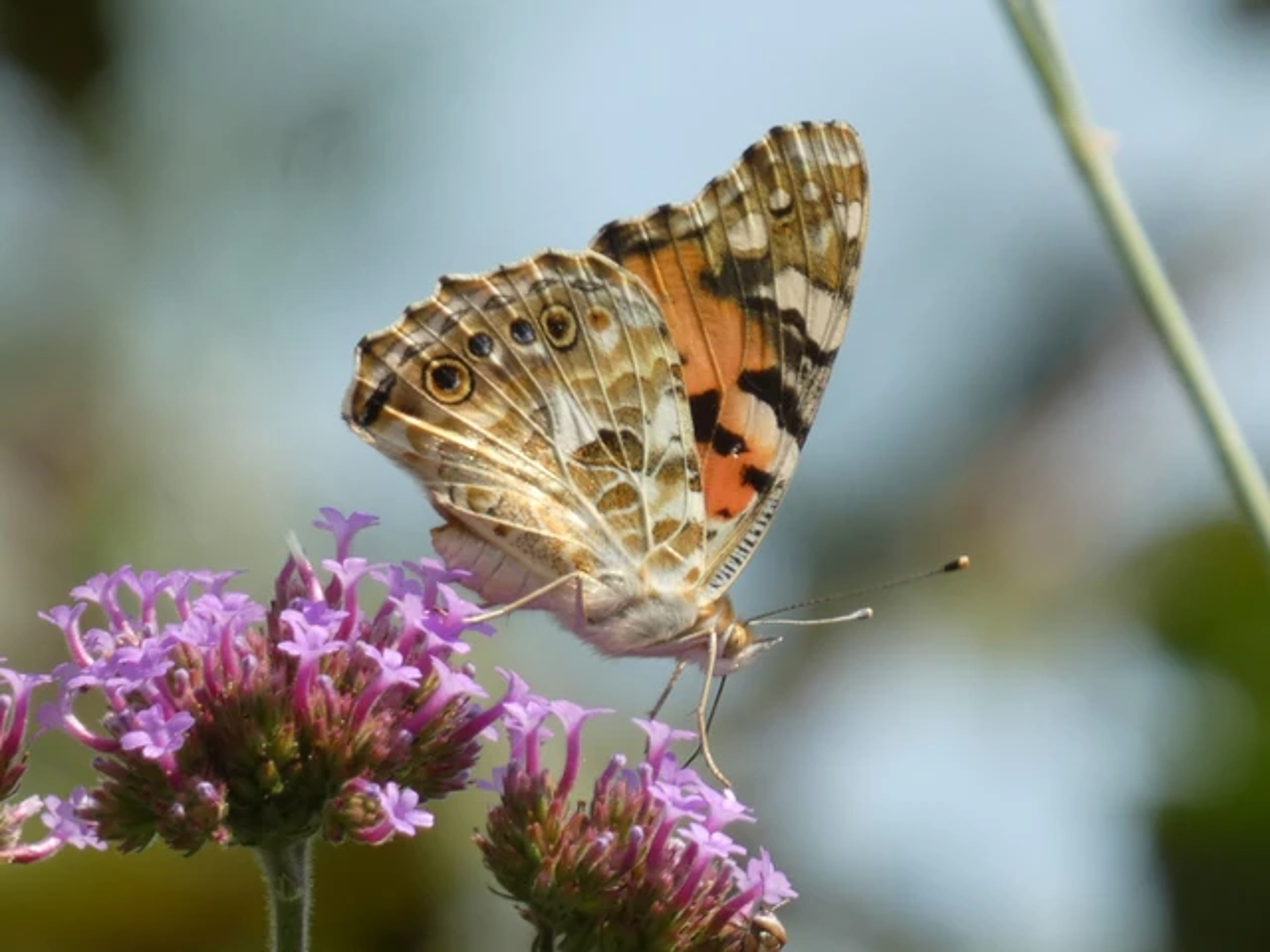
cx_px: 635
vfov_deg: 2.0
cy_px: 476
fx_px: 27039
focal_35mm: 737
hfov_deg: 2.7
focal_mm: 132.1
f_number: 7.1
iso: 100
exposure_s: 1/100
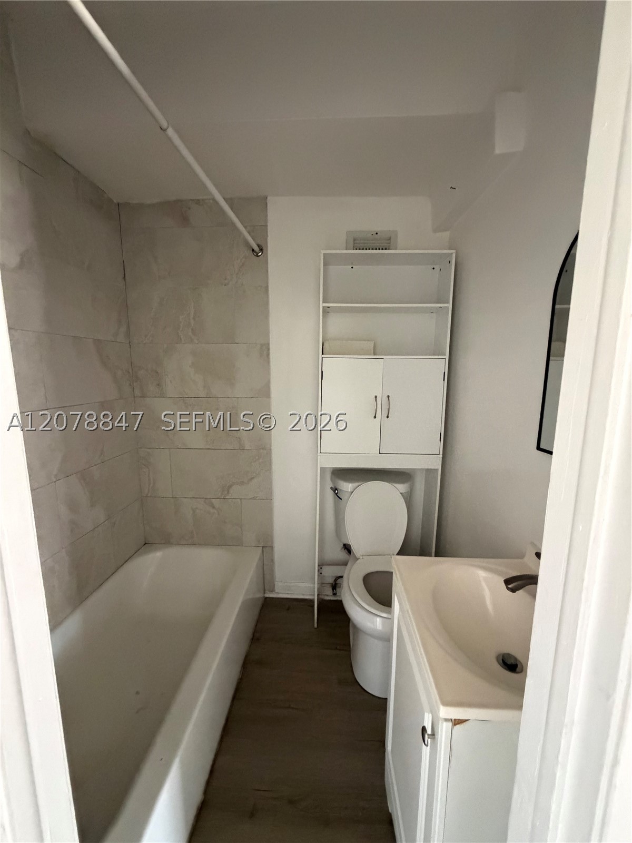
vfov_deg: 102.1
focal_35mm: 14
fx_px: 341
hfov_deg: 85.7
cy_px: 422
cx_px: 316
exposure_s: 1/60
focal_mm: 2.22
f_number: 2.2
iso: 1250
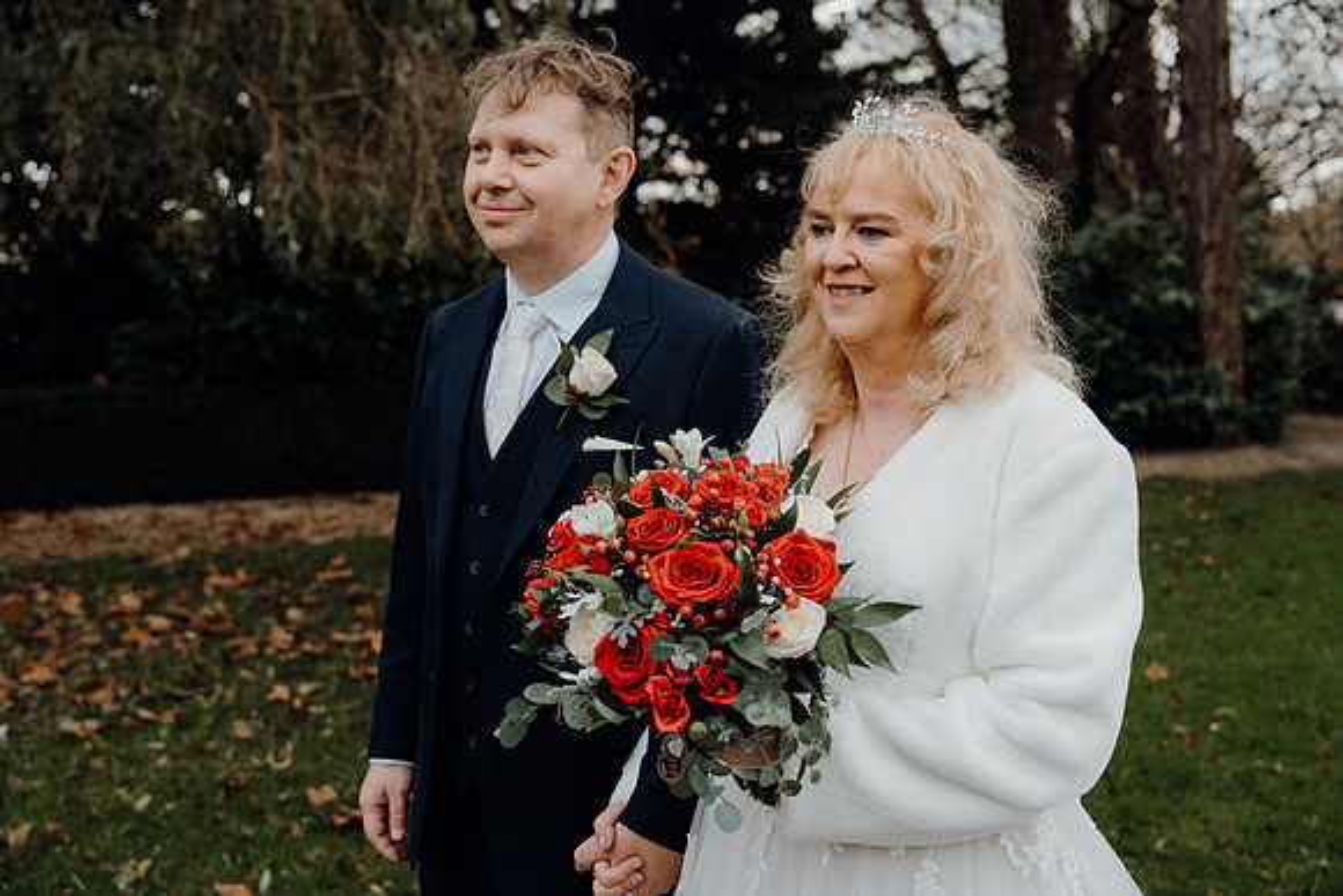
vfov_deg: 35.1
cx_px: 672
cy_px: 448
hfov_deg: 50.7
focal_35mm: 38
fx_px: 1418
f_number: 3.5
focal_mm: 38
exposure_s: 1/250
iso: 1600
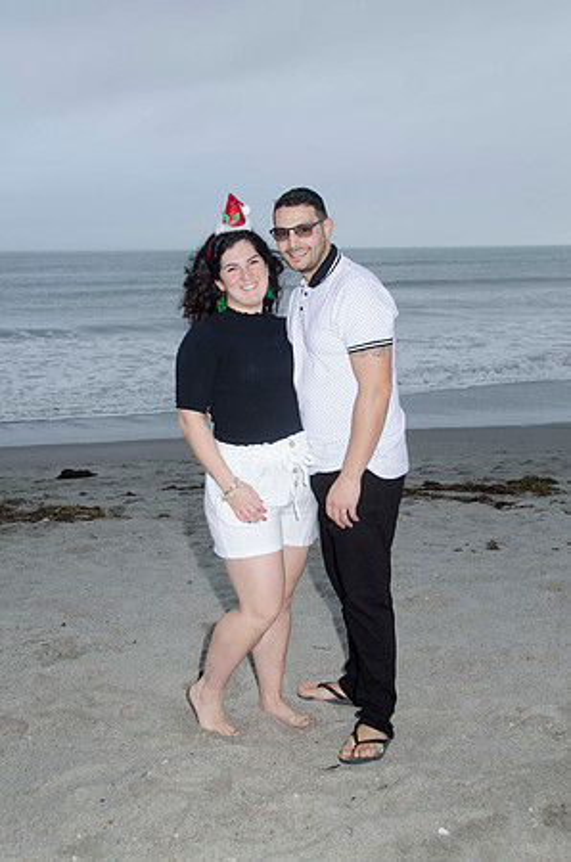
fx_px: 1004
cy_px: 431
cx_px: 286
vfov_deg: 46.5
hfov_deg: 31.8
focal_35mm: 42
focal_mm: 28
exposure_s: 1/80
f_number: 5.6
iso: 100
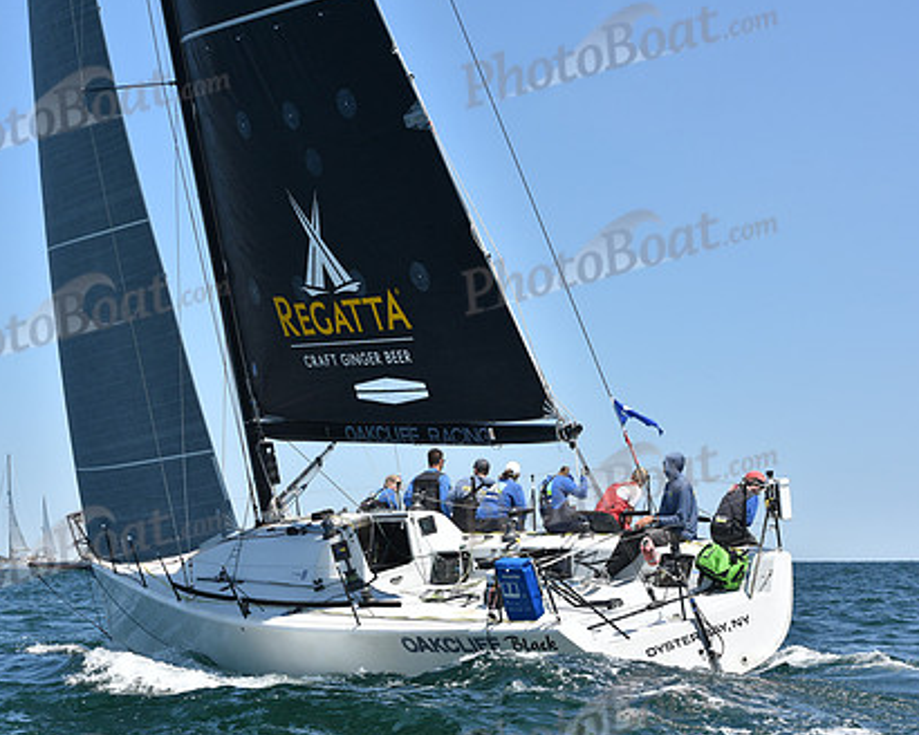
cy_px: 404
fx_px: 2529
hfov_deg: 20.6
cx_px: 347
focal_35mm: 93
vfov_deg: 16.5
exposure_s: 1/1000
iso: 250
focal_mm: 70
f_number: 7.1
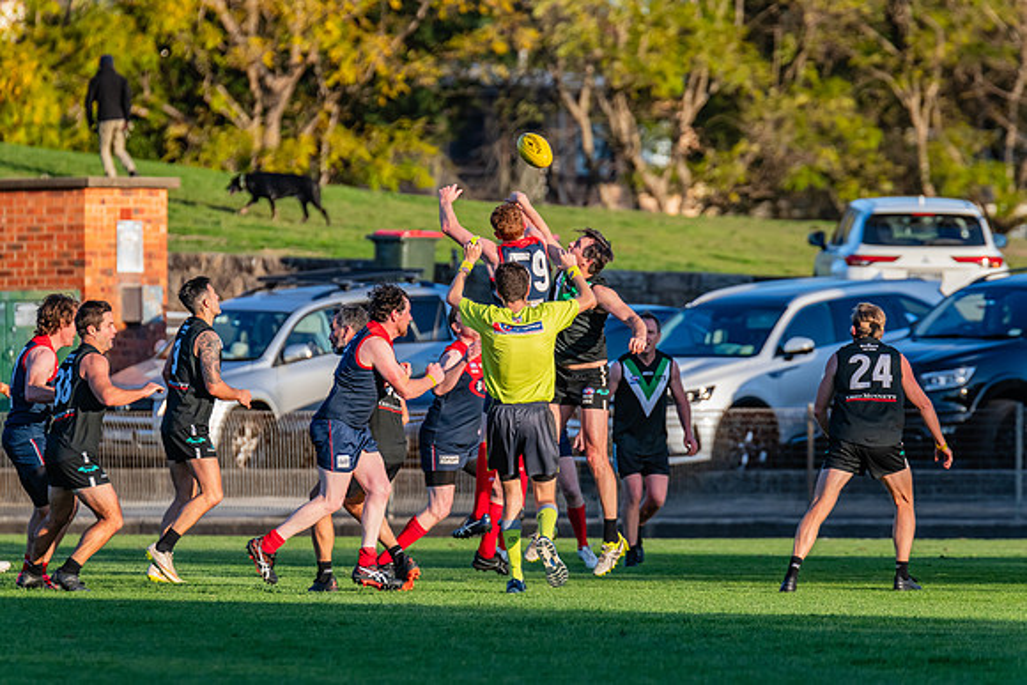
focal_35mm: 399
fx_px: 11397
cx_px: 525
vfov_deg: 3.4
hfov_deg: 5.2
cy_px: 348
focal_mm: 380
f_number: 6.3
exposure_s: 1/1600
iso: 800
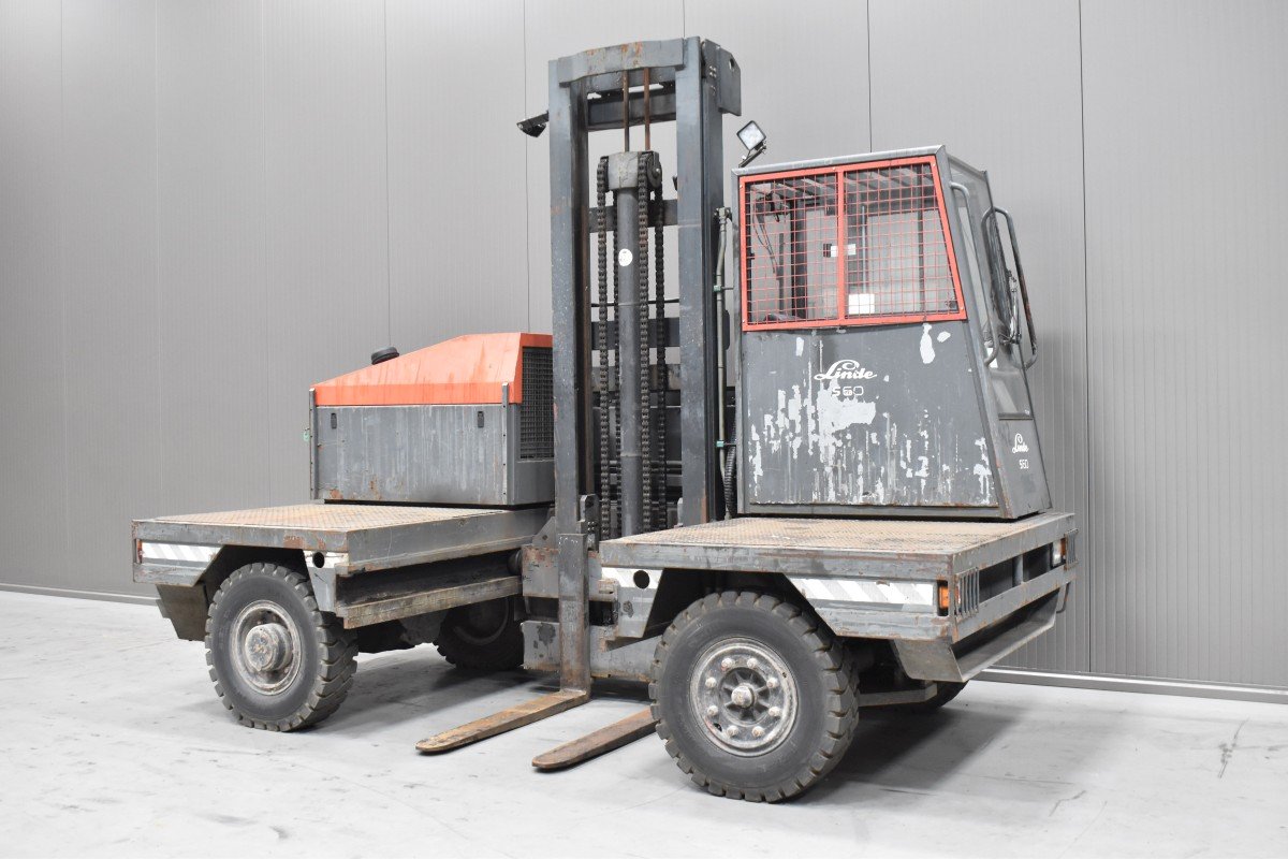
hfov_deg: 51.3
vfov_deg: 35.5
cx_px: 644
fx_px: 1342
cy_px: 430
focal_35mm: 38
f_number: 5
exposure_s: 1/25
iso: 1600
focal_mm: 25
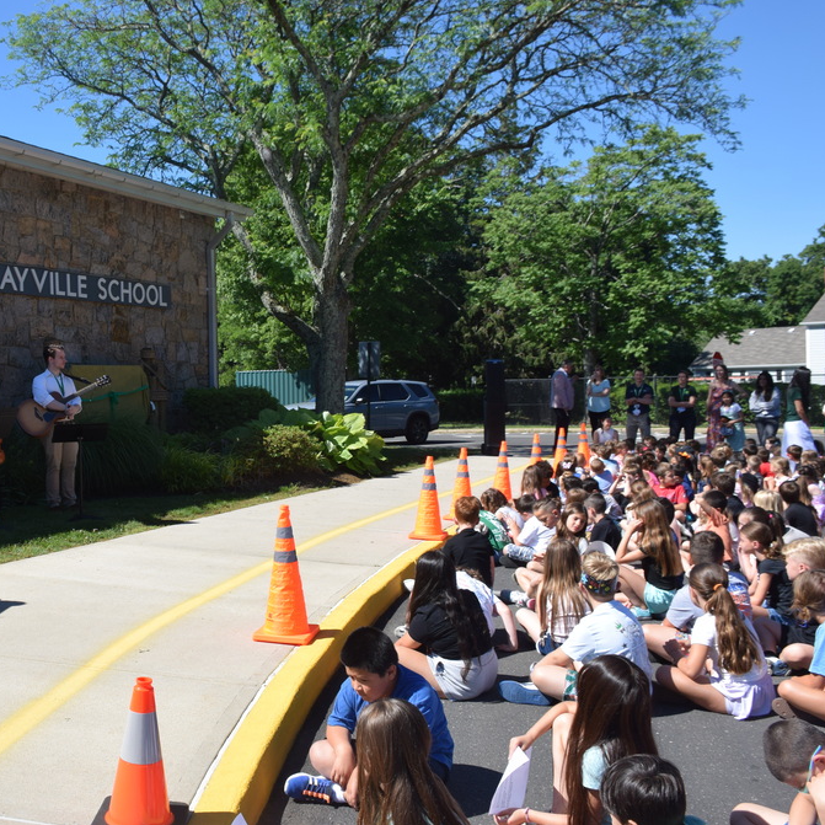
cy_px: 406
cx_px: 202
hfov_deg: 45.5
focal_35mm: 35
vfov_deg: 47.2
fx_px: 944
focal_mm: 18
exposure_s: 1/320
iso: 200
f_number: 9
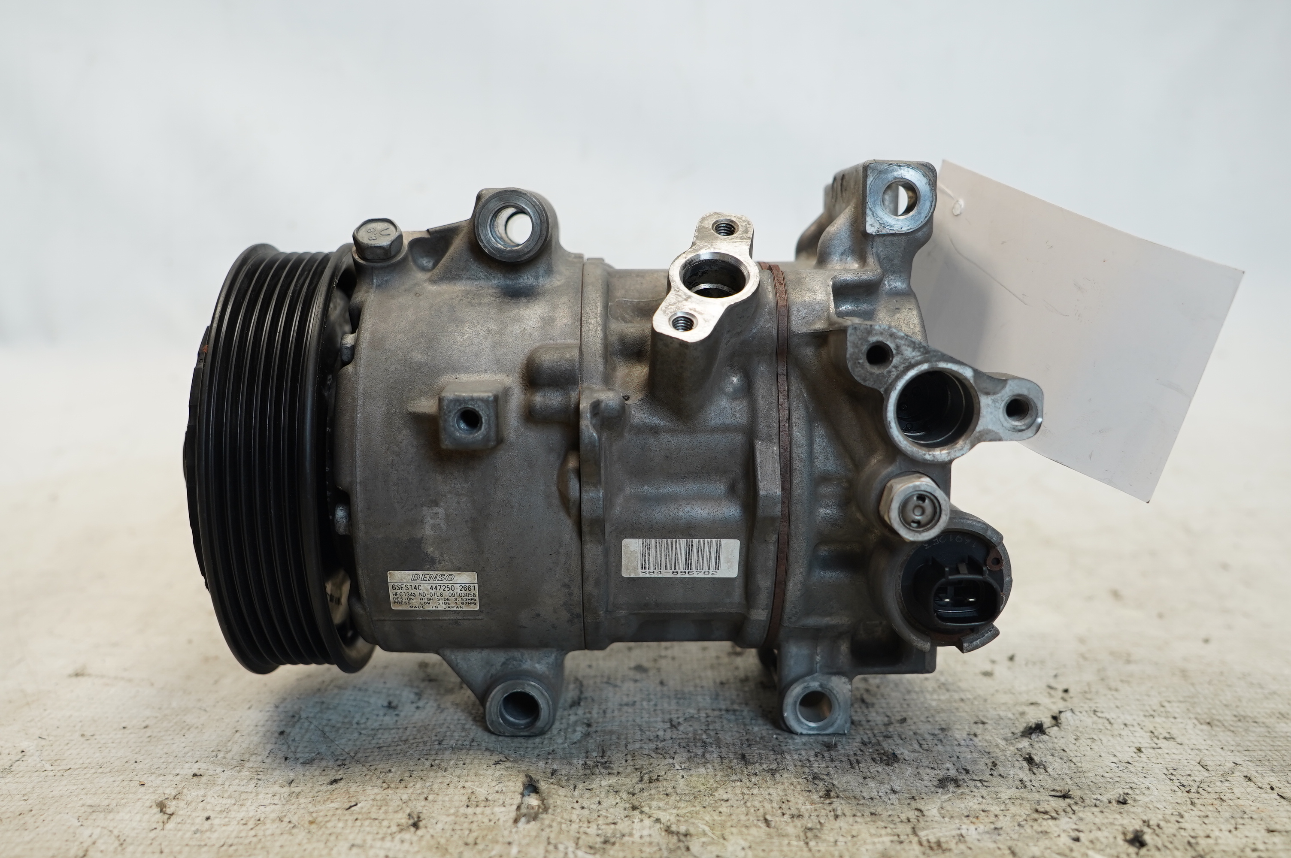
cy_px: 429
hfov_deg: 55.8
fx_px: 1218
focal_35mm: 34
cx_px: 646
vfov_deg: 38.8
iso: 250
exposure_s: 1/60
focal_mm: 23
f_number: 4
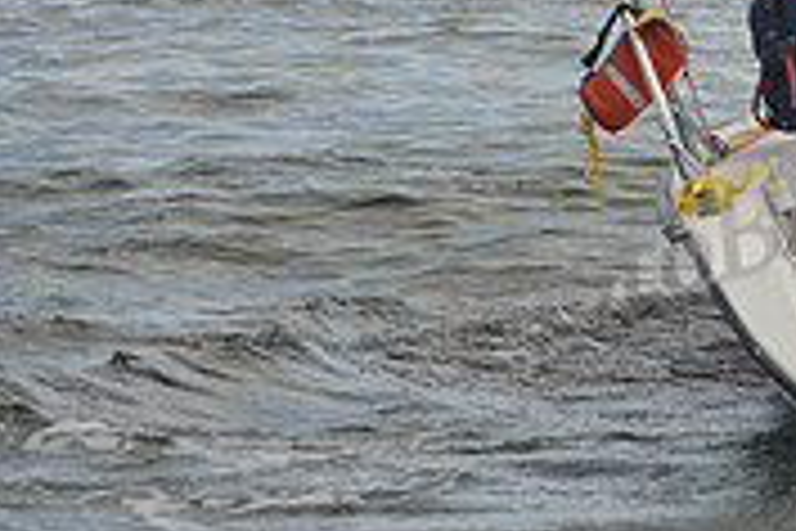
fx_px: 5063
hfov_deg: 8.7
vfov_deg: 6.0
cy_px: -56
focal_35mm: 229
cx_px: 1300
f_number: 5
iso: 200
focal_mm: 70
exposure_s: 1/800
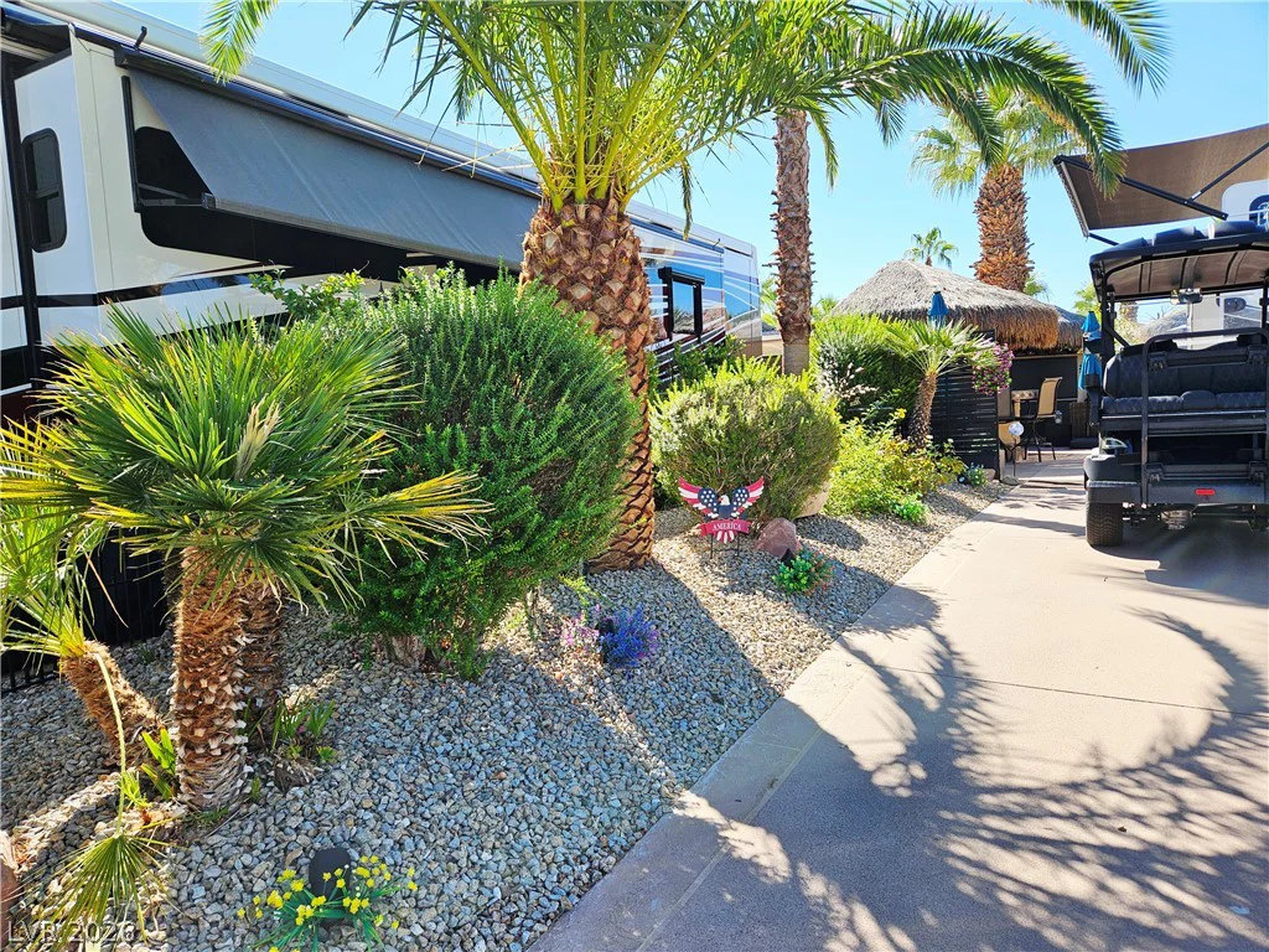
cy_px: 476
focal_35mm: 23
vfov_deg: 58.9
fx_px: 843
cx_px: 634
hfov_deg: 73.9
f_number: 1.8
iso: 25
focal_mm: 5.4
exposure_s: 1/833
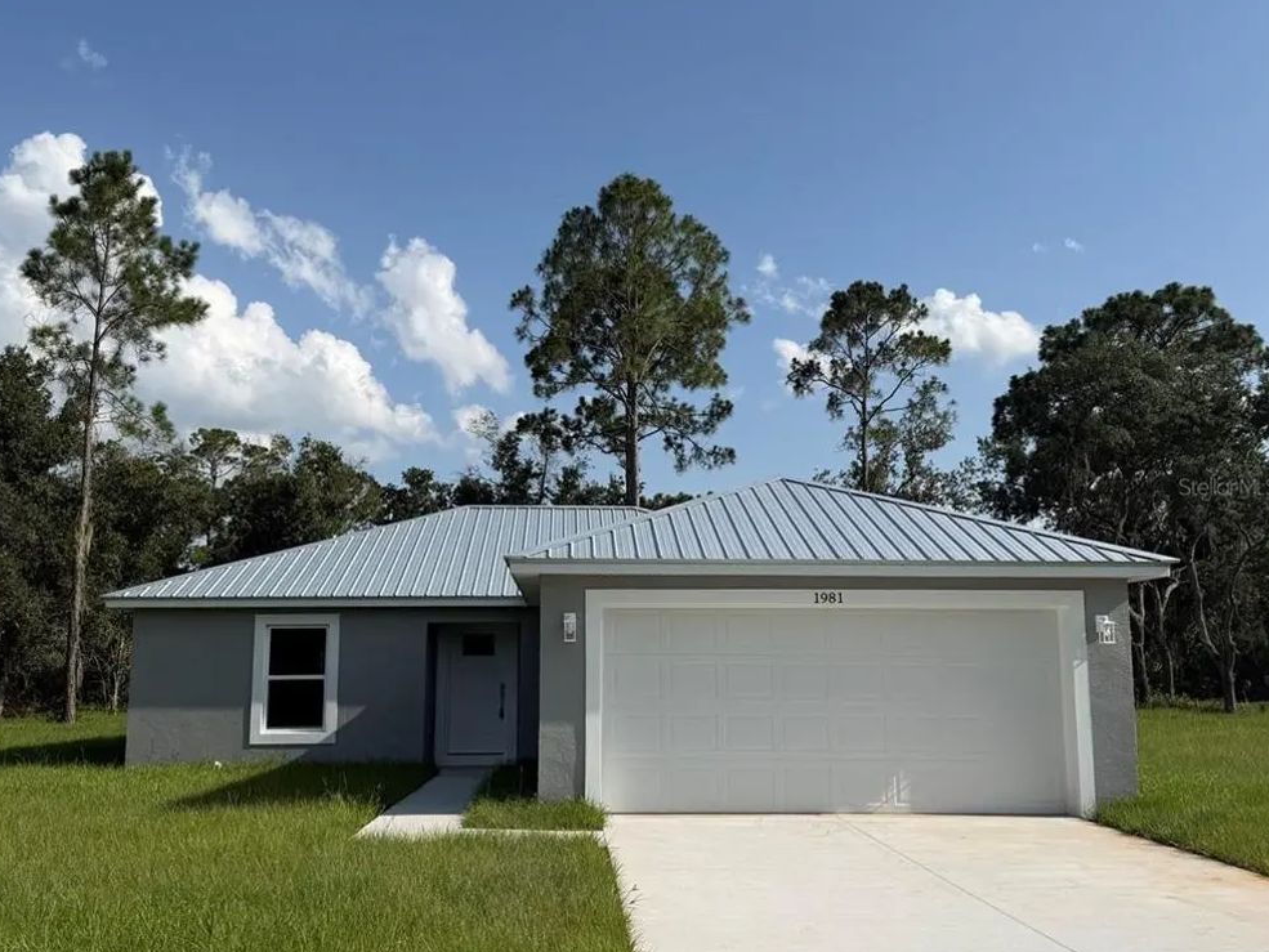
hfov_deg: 69.4
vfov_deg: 54.9
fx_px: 917
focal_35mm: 25
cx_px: 622
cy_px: 486
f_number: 1.78
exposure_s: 1/7353
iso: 80
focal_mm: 6.76
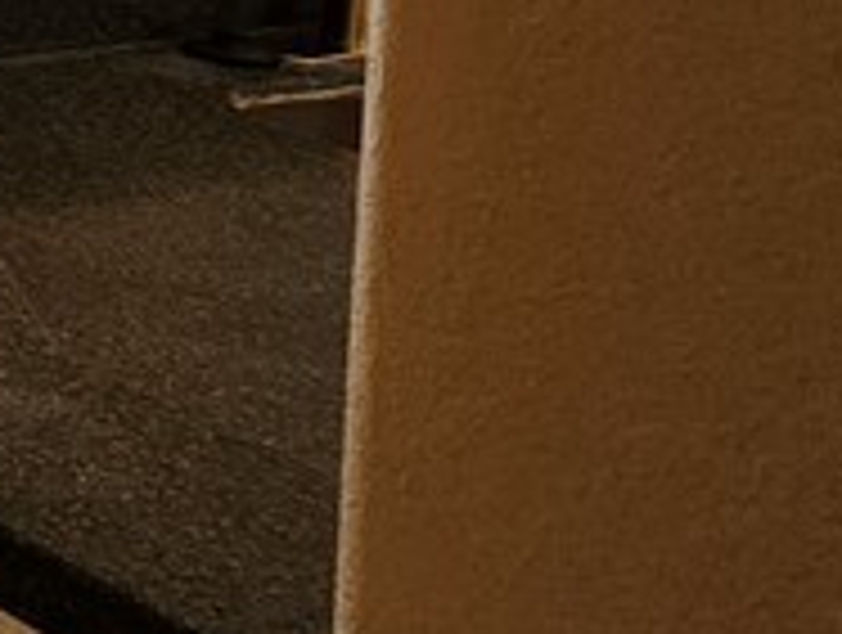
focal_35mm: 71
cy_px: -477
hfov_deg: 14.2
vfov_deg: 17.3
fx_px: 1730
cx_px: -1292
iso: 64
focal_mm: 2.2
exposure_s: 1/60
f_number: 2.2
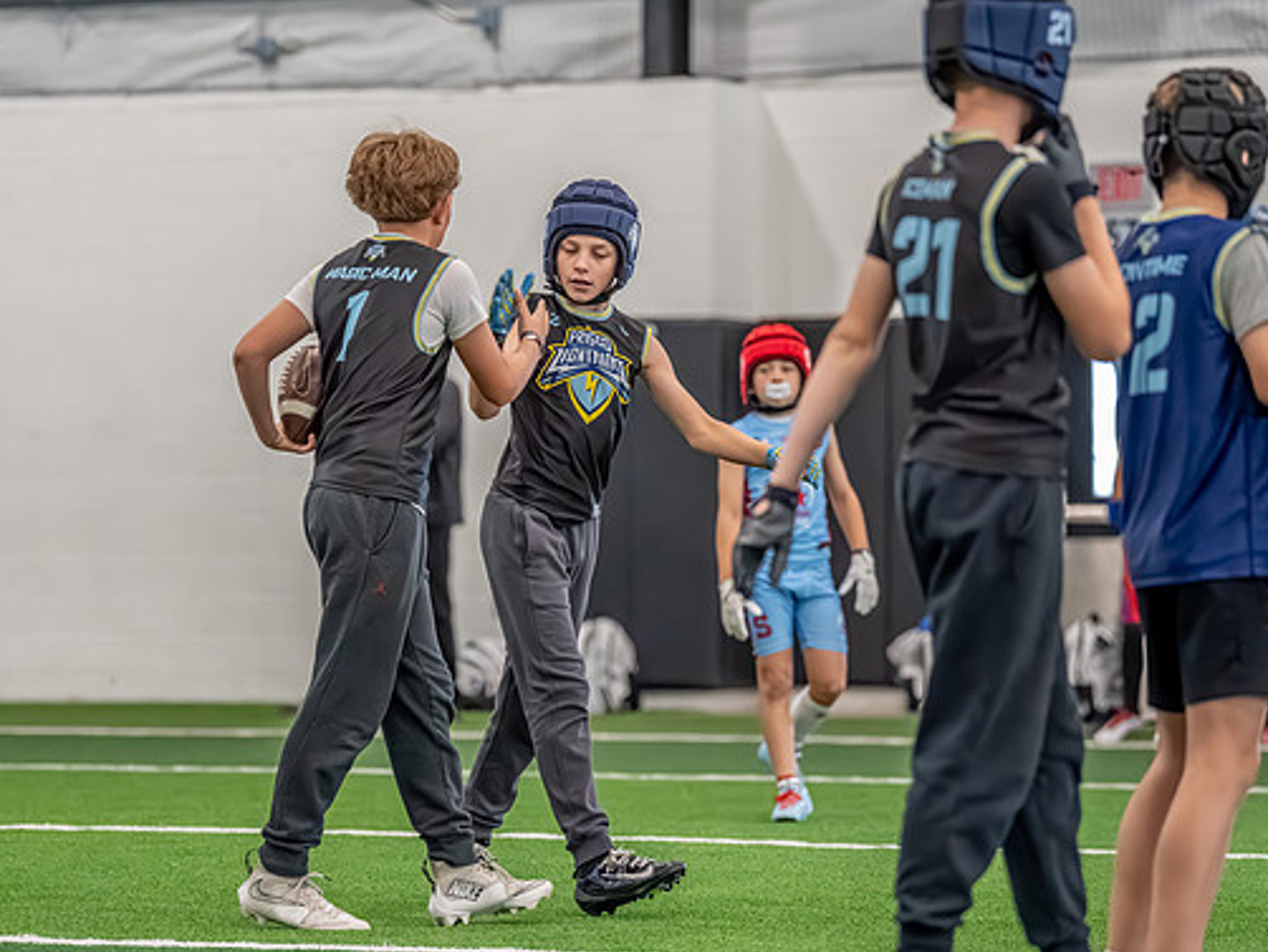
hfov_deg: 11.5
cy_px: 478
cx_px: 526
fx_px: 6303
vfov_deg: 8.6
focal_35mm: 172
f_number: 2.8
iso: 6400
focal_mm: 121
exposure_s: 1/1000
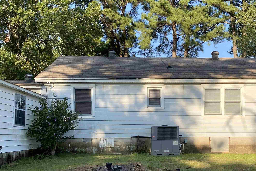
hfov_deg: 45.9
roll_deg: -0.6
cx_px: 164
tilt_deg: +4.1
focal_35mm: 42
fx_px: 299
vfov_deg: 31.7
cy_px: 111
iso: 32
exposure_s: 1/827
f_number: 1.8
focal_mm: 4.25
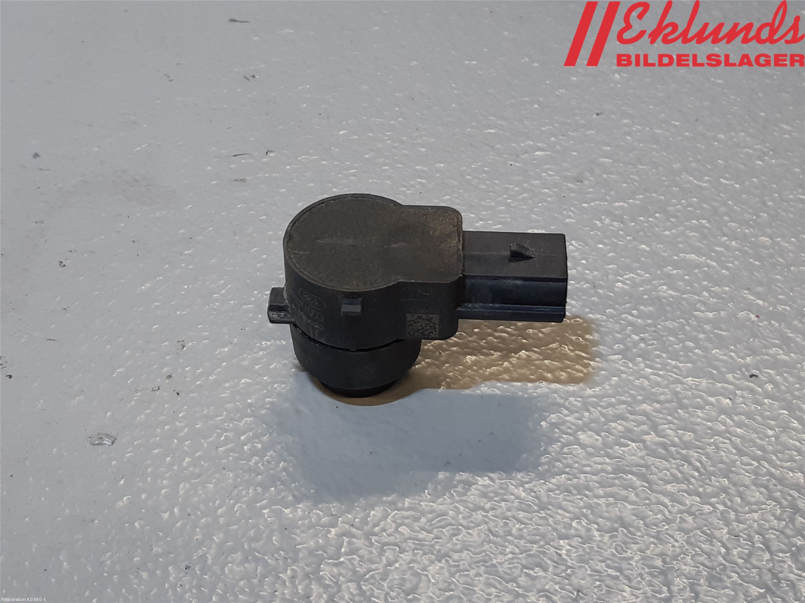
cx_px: 402
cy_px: 302
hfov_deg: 67.3
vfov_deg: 53.1
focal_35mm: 26
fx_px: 605
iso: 64
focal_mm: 3.93
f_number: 1.7
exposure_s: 1/100
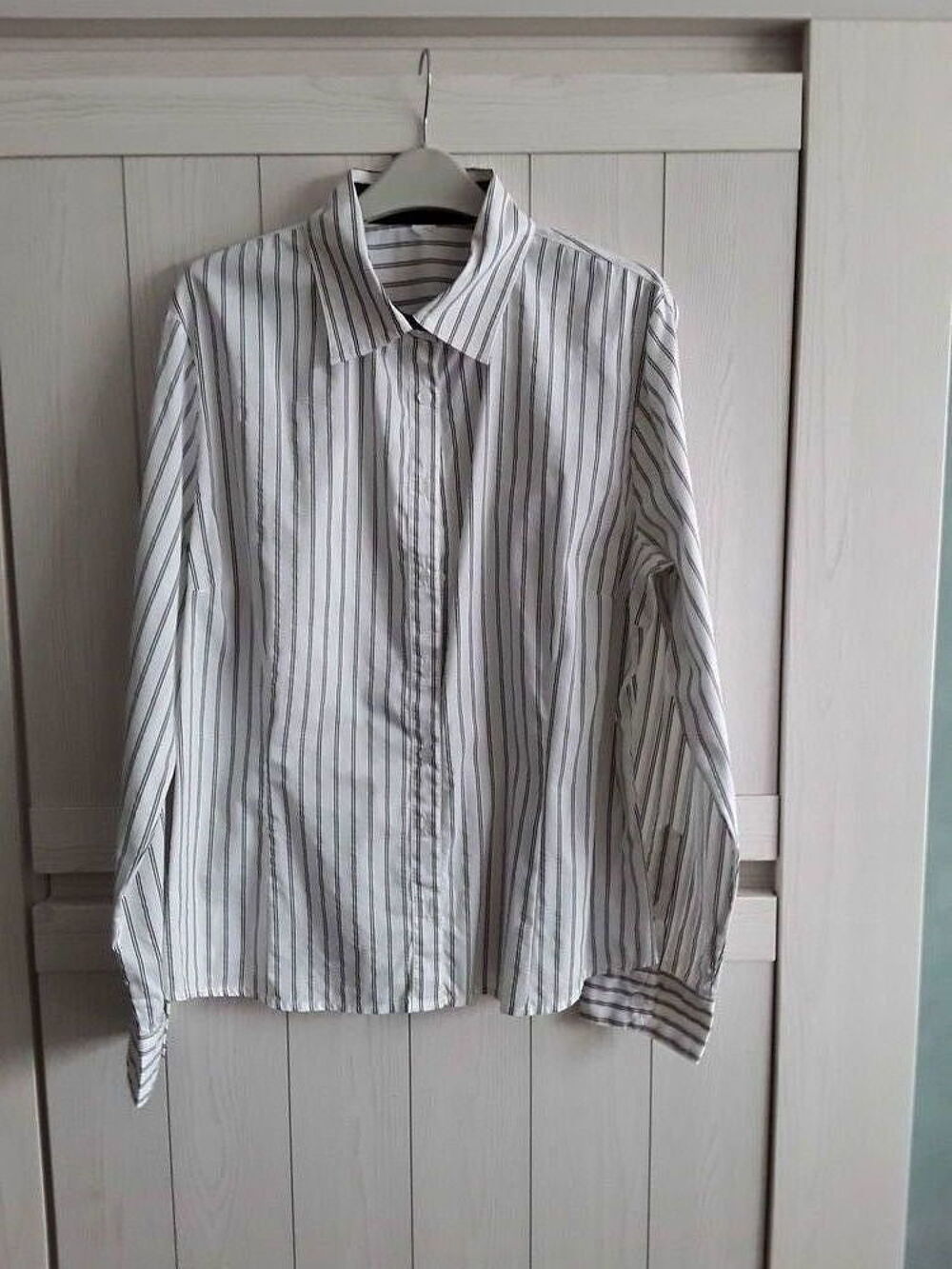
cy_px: 634
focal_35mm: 27
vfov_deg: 65.3
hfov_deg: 51.4
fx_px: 990
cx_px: 476
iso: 100
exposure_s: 1/33
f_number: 1.9
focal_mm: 2.91
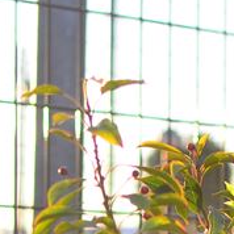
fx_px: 1954
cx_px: 205
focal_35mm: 255
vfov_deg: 6.8
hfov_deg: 6.8
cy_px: 323
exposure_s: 1/320
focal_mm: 35
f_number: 2.8
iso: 250
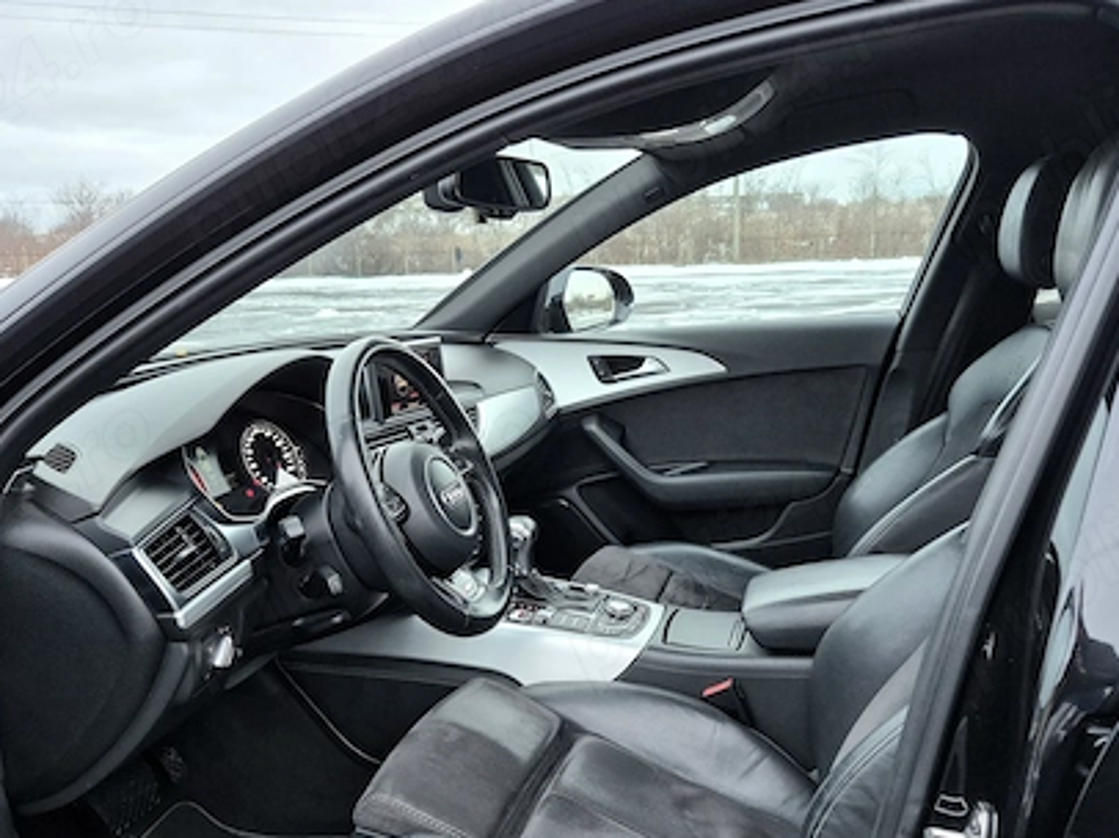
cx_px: 551
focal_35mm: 34
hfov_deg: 54.0
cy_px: 571
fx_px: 1098
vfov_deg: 41.1
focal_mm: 5.4
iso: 500
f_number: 1.8
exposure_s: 1/100
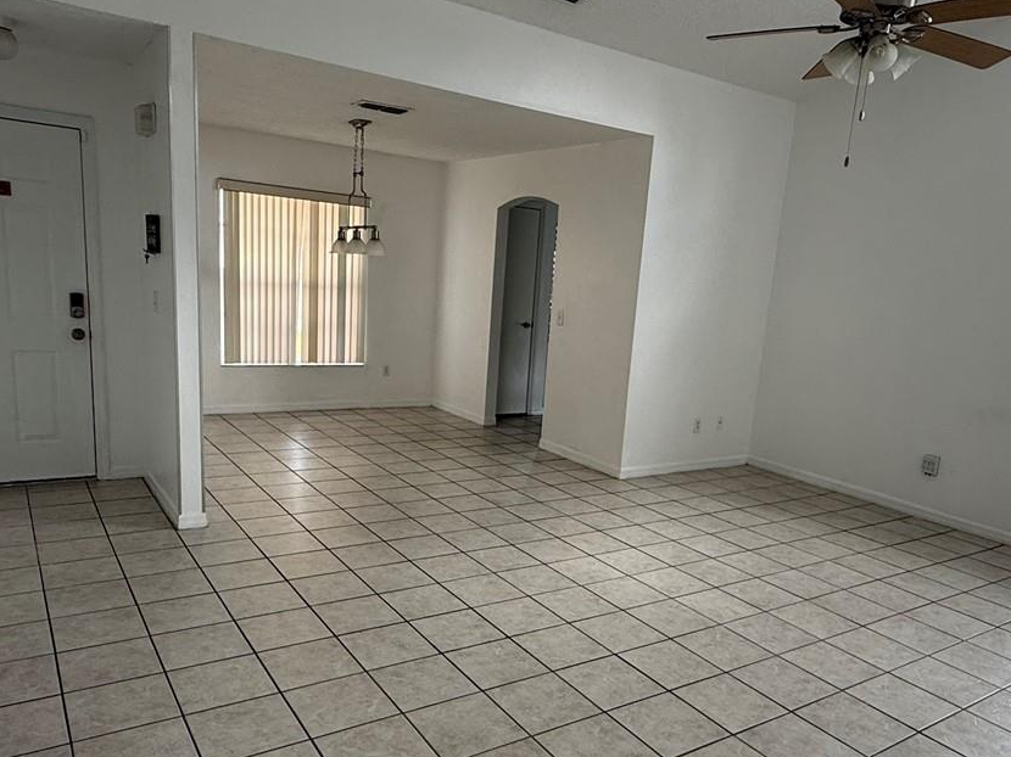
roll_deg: -4.7
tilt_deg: -12.2
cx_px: 543
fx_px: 788
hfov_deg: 65.3
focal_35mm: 27
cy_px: 443
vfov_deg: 51.1
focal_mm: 2.22
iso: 125
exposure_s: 1/99
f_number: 2.2
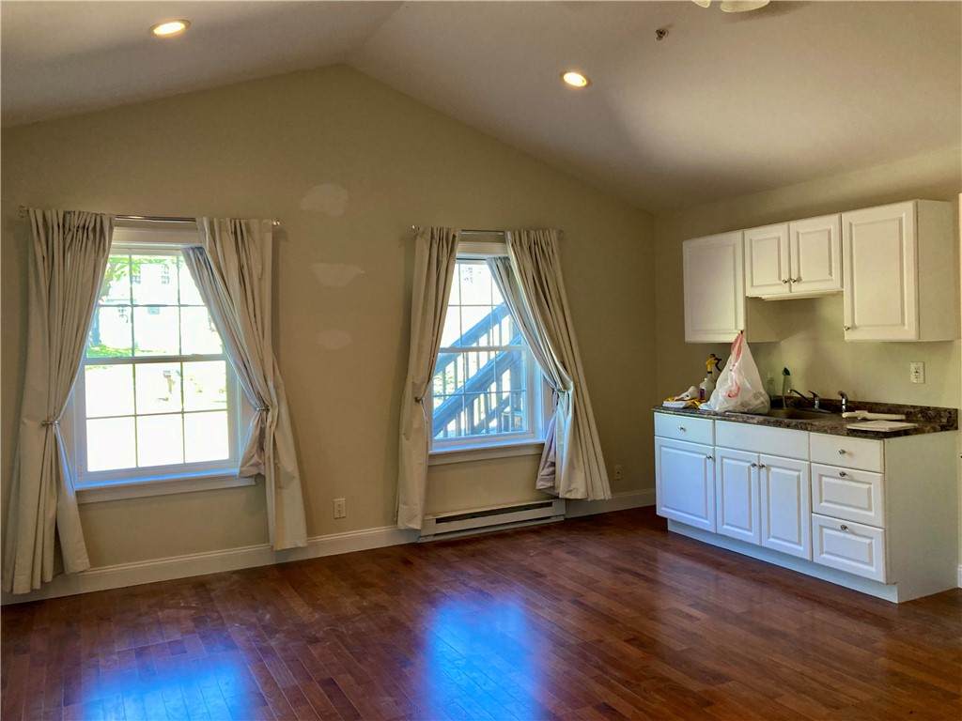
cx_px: 481
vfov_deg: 49.7
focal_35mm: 28
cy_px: 360
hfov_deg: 63.4
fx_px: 778
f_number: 1.8
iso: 125
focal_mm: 3.99
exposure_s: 1/60
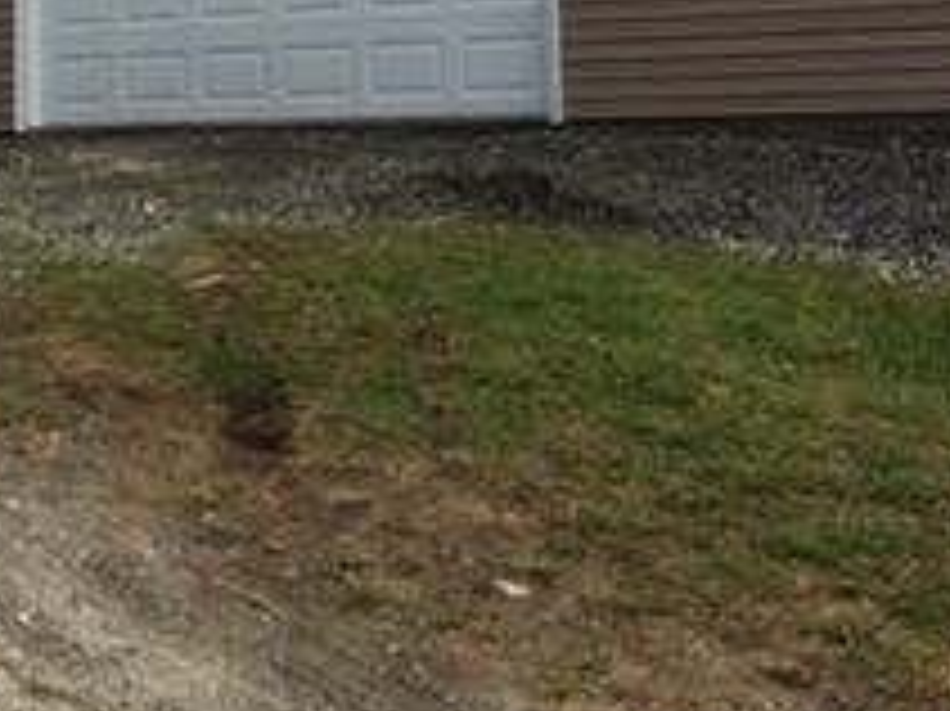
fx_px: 2414
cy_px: -94
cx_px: -140
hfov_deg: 21.0
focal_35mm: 88
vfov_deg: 16.2
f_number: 2.2
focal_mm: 4.15
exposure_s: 1/1866
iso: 32
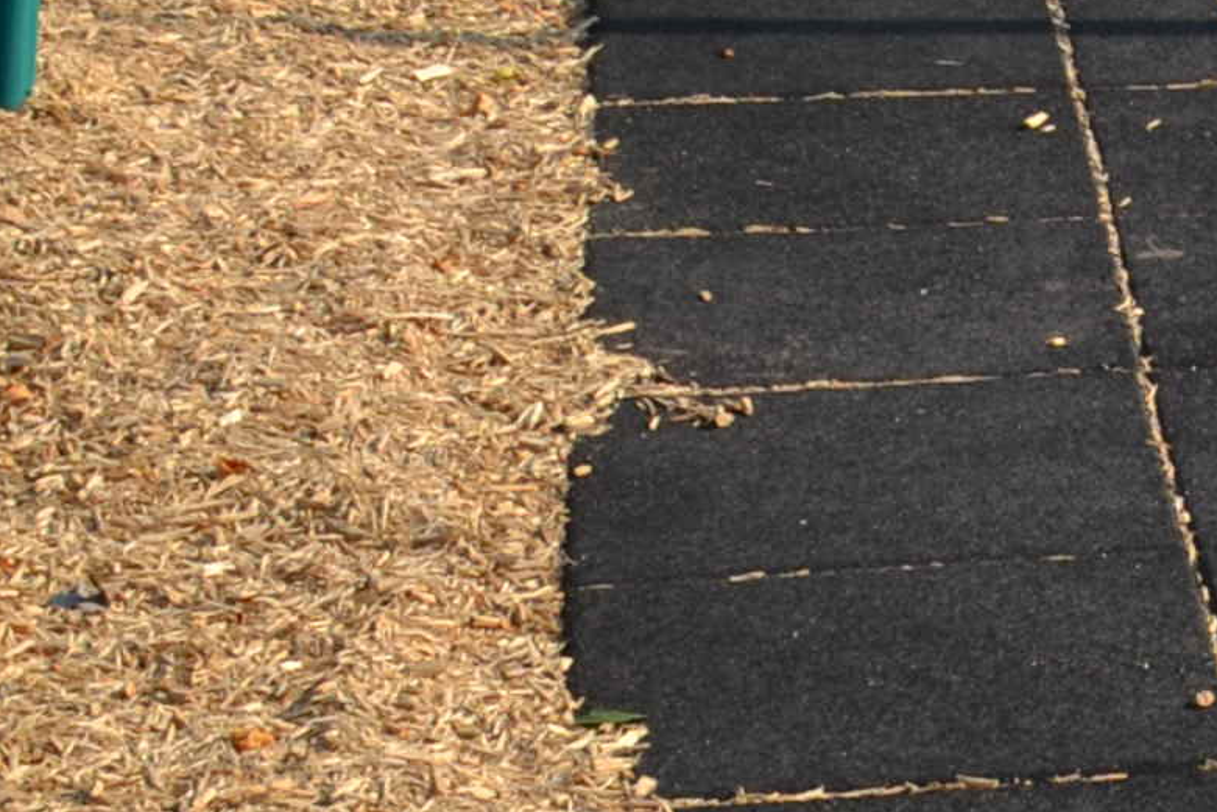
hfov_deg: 10.7
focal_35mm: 177
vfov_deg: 7.6
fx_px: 5984
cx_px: 2379
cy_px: -507
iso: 100
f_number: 8
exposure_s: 1/250
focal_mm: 20
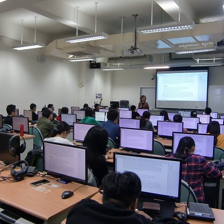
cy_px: 115
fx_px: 249
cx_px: 111
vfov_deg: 48.4
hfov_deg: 48.5
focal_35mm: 34
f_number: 2.6
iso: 160
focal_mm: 4.9
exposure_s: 1/60
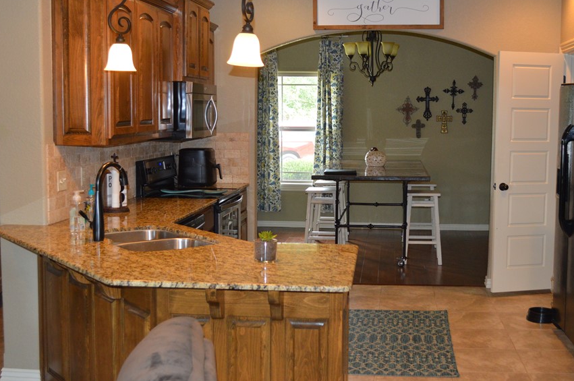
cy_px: 179
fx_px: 732
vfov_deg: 29.2
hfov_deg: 42.6
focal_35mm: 46
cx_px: 345
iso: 720
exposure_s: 1/60
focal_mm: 24
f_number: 4
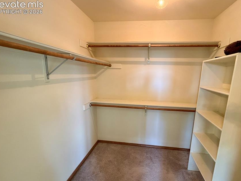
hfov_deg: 90.7
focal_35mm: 17
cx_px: 134
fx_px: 118
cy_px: 98
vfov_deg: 74.6
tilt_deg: -11.8
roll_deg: -1.7
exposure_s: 1/60
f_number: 2.2
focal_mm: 2.22
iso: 400
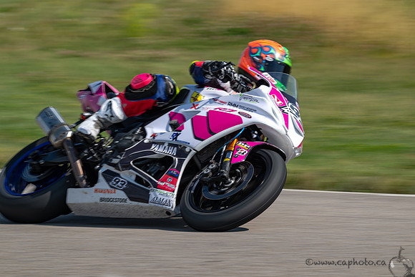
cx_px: 208
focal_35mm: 300
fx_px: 3459
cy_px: 138
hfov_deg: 6.9
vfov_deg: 4.6
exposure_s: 1/160
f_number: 16
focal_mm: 300
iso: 110
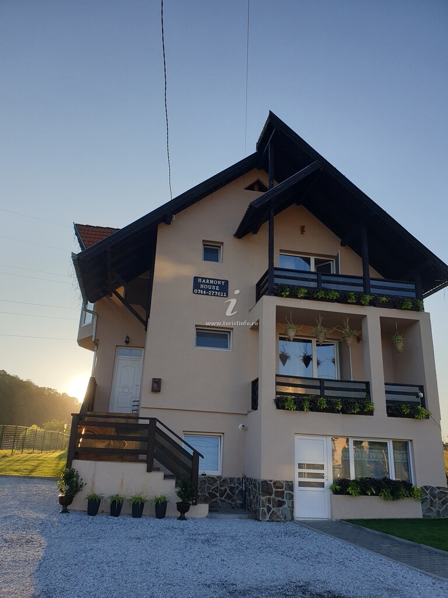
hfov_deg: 53.1
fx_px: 449
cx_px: 224
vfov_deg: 67.3
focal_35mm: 26
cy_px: 299
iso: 50
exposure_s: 1/692
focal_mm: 4.3
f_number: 2.4
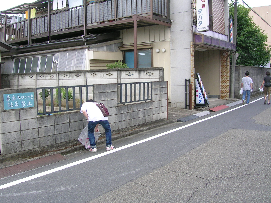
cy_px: 102
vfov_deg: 40.7
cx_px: 136
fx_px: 274
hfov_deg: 52.6
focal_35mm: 35
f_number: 4.8
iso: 50
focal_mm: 5.4
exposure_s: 1/170
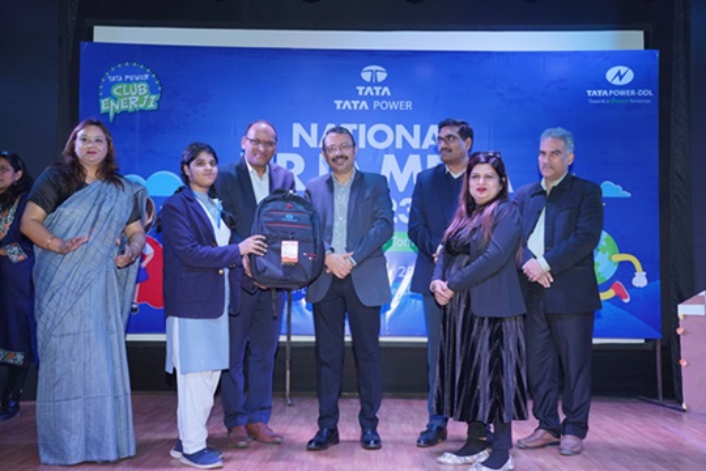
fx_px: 784
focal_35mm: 40
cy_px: 236
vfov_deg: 33.4
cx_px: 353
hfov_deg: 48.5
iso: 250
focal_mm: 40
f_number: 5.6
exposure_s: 1/125
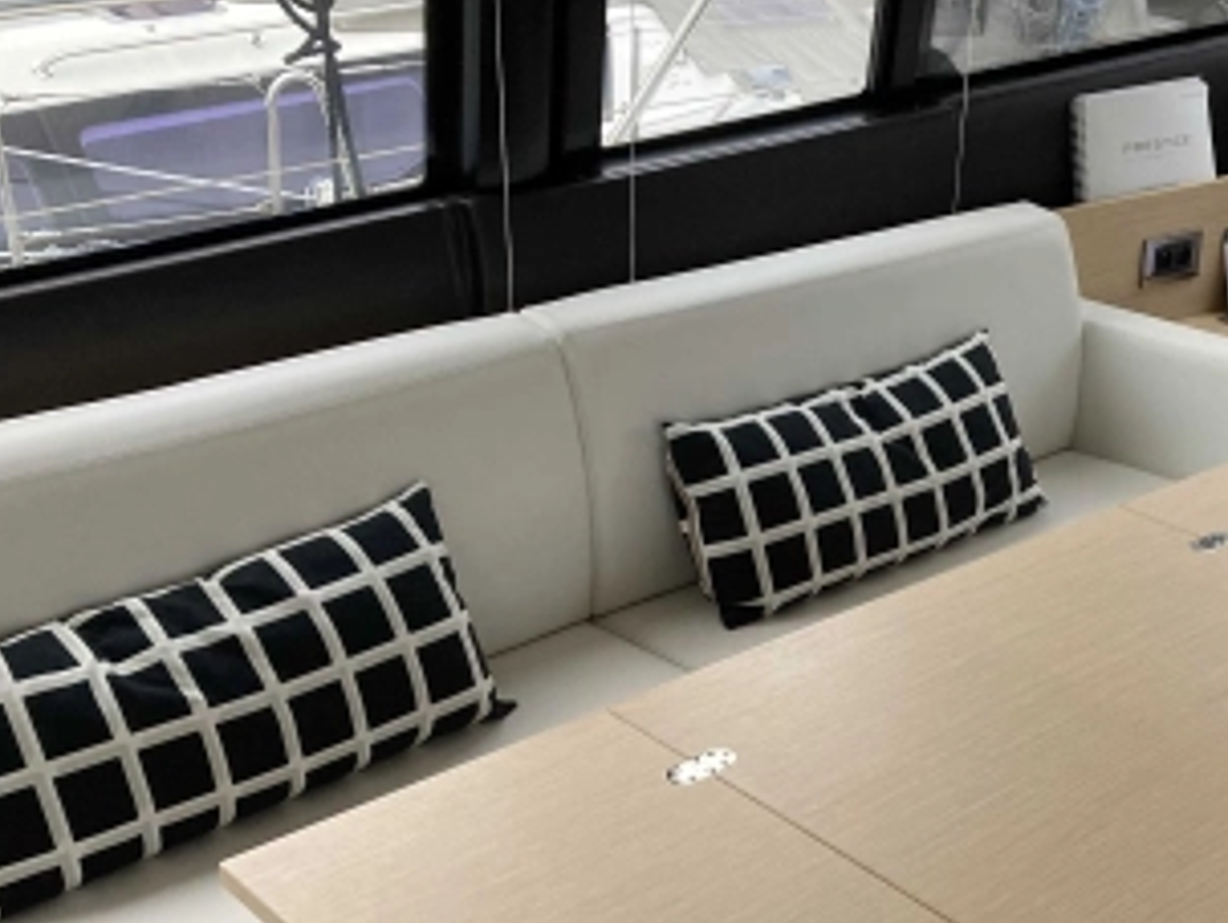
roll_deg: -2.3
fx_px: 1811
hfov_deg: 35.9
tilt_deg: -28.1
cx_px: 1029
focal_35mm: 51
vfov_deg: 28.4
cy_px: 600
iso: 160
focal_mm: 3.99
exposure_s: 1/60
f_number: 1.8
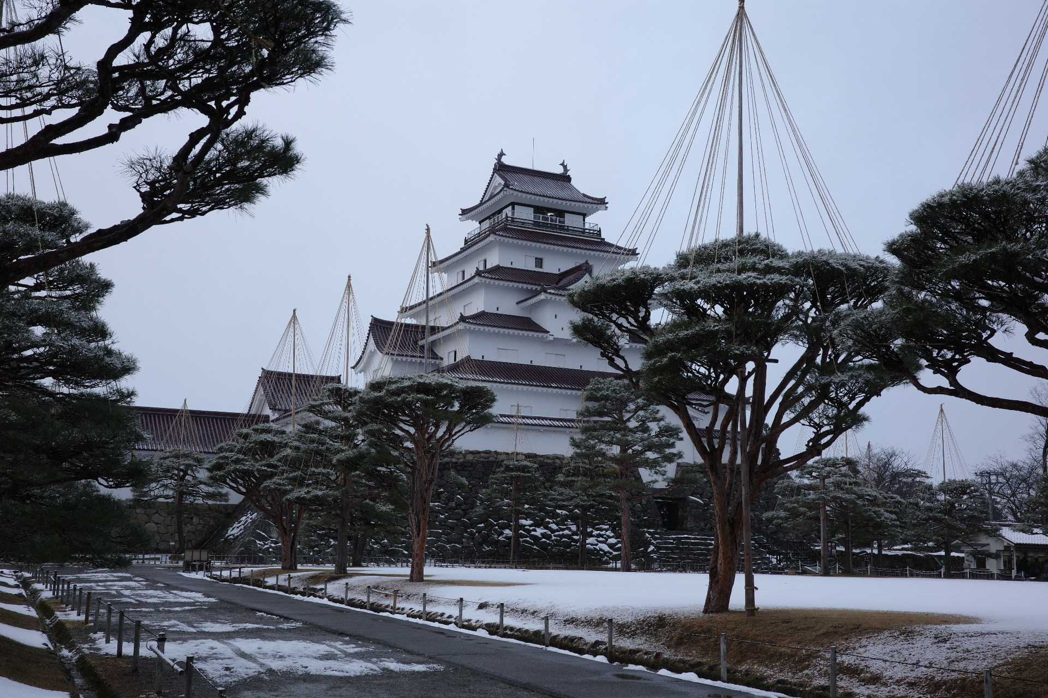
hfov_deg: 48.5
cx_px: 524
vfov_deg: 33.4
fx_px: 1164
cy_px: 349
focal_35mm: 40
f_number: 4.5
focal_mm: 26
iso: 250
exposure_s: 1/250
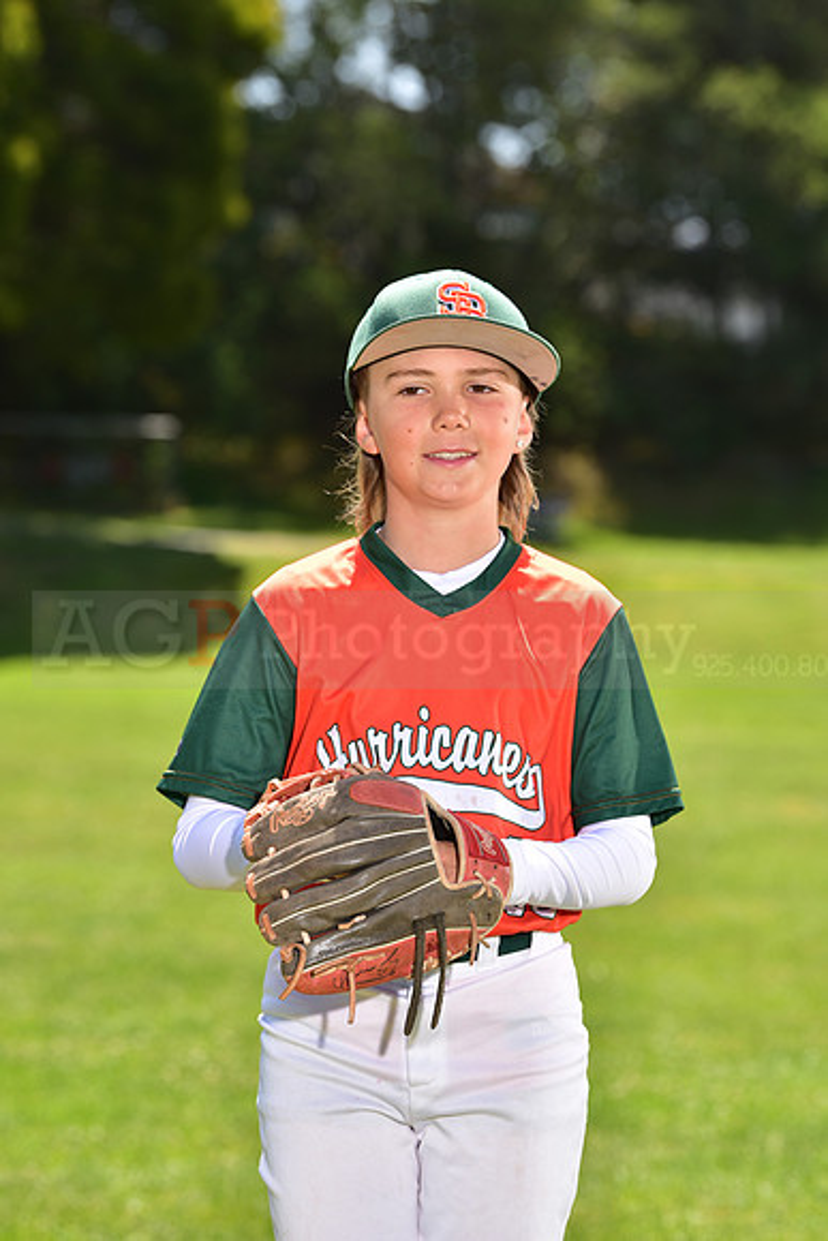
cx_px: 414
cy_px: 620
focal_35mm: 145
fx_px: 4999
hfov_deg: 9.5
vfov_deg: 14.2
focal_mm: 145
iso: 80
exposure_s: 1/200
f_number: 5.6
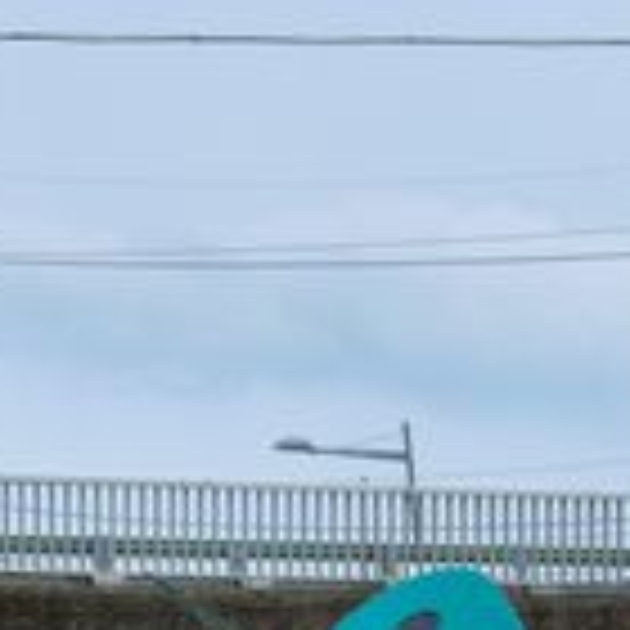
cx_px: 958
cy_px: 1235
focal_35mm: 362
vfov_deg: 4.8
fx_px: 7454
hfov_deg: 4.8
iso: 320
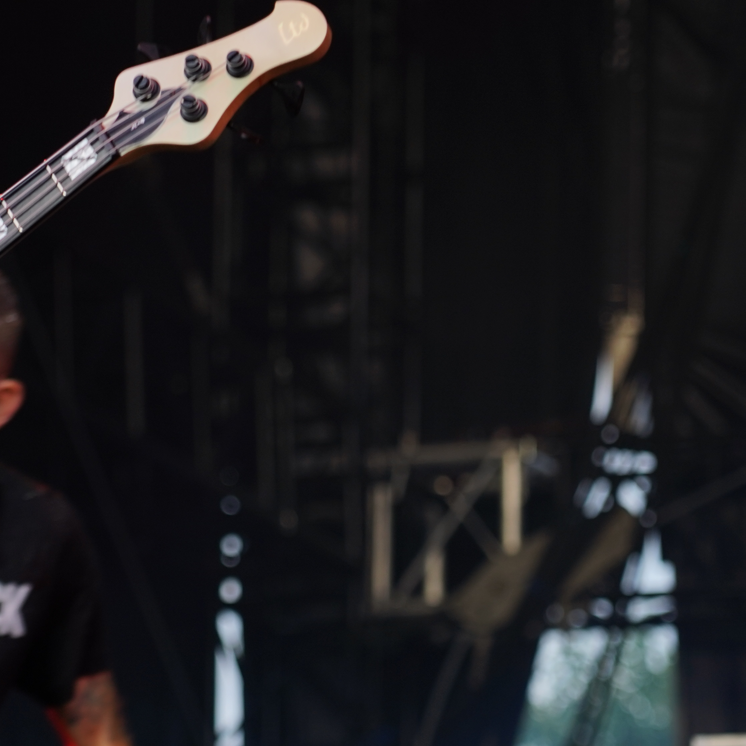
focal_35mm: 239
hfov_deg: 7.3
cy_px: 300
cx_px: -94
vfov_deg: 7.3
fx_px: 5827
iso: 200
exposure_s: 1/125
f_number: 4
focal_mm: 105
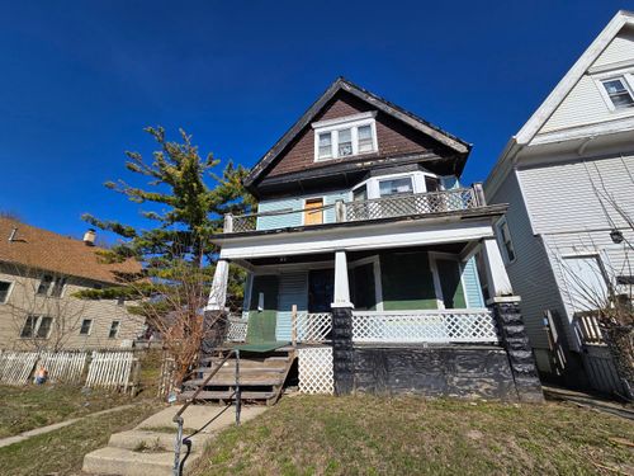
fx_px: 238
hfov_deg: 106.2
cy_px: 238
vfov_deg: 89.9
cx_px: 317
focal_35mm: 13
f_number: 2.2
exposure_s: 1/3117
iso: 50
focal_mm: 2.2
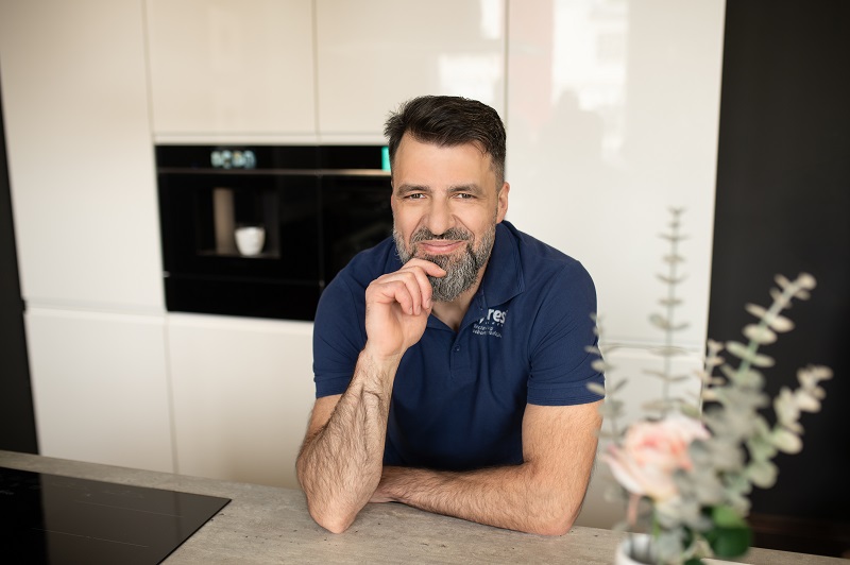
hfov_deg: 54.5
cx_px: 425
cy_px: 282
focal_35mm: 35
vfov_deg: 37.8
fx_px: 826
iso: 200
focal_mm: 35
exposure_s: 1/160
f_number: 2.5
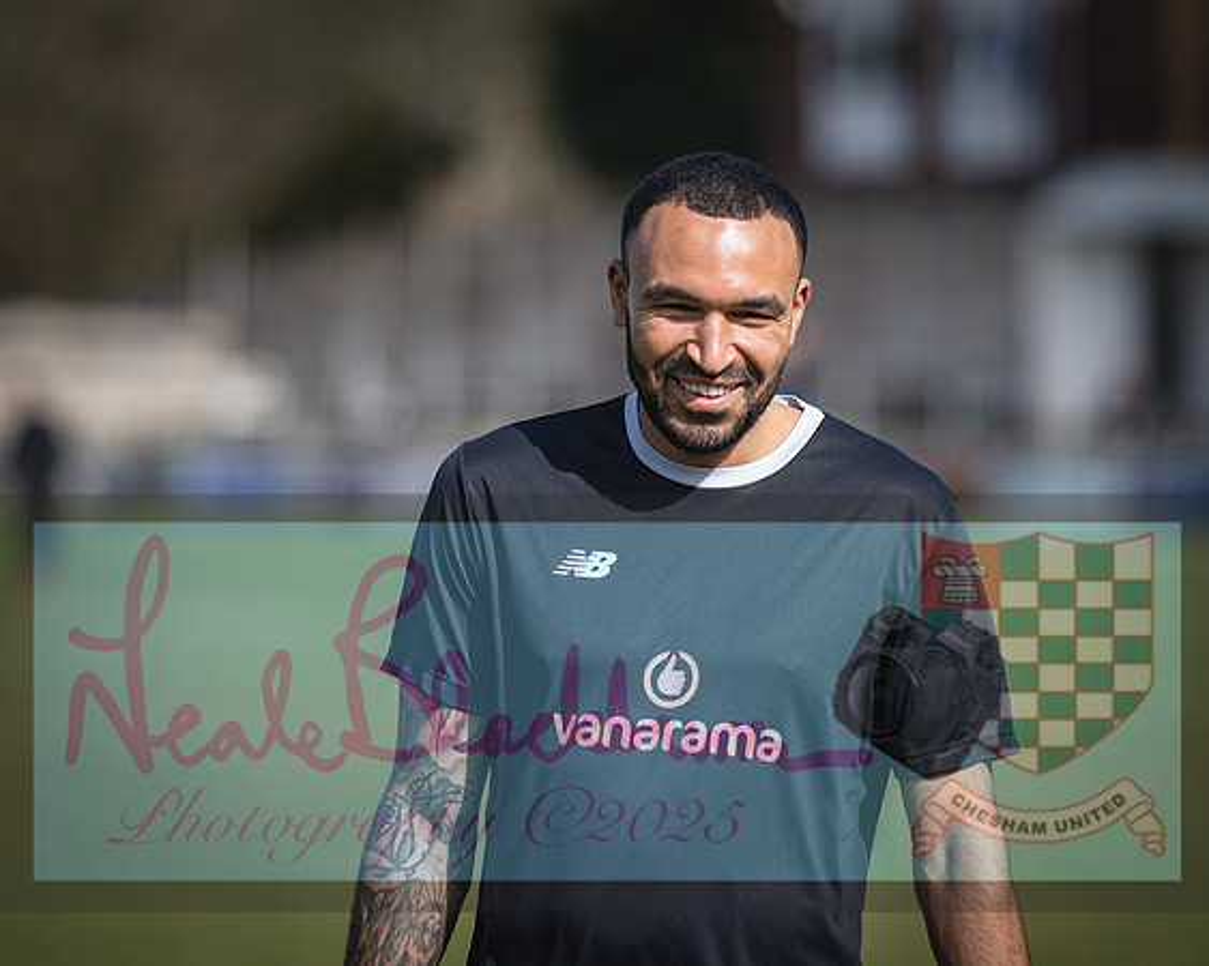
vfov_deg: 6.8
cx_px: 565
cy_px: 483
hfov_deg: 8.5
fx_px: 8141
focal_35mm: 228
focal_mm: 135
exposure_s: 1/1600
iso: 32
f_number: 2
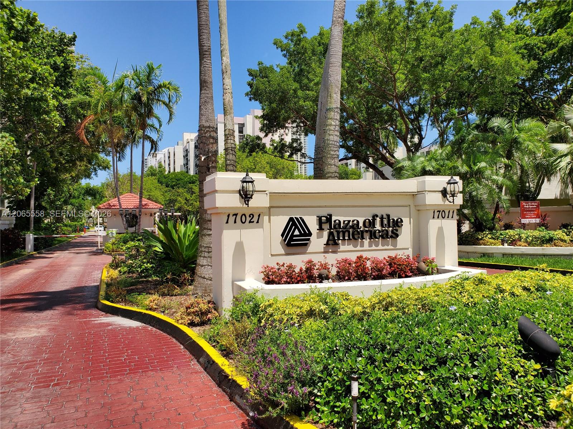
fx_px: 430
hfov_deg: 67.3
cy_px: 214
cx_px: 286
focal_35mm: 26
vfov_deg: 53.1
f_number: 2.4
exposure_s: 1/1804
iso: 50
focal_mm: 4.3
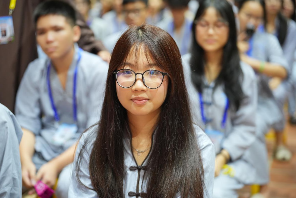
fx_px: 633
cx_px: 148
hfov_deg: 26.3
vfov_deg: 17.7
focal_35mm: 77
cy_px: 100
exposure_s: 1/100
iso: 3200
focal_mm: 76
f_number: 2.8
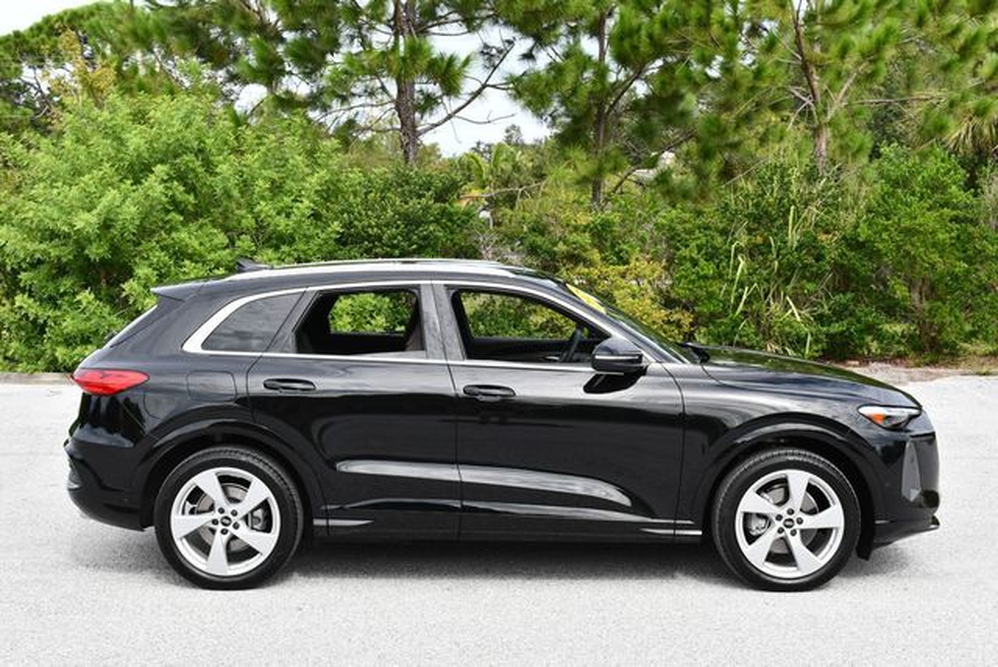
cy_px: 334
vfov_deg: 26.0
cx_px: 499
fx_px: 1443
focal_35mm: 52
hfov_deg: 38.2
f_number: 8
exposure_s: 1/250
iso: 200
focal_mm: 26
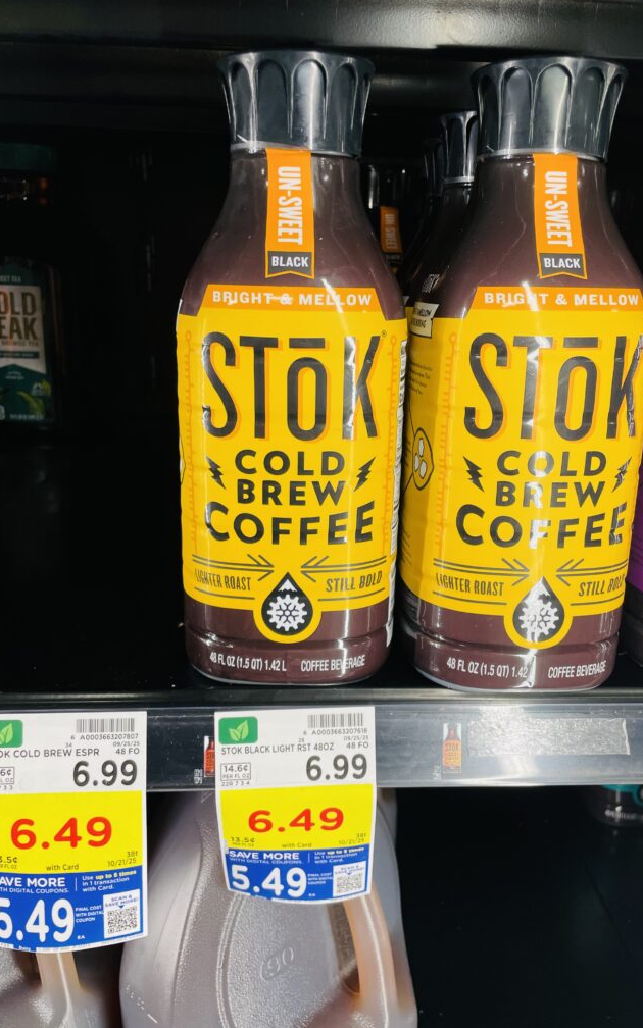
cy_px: 509
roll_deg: -1.3
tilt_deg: -16.3
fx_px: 785
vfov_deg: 66.5
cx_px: 332
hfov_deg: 44.5
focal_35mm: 28
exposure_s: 1/121
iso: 64
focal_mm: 4.2
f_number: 1.6
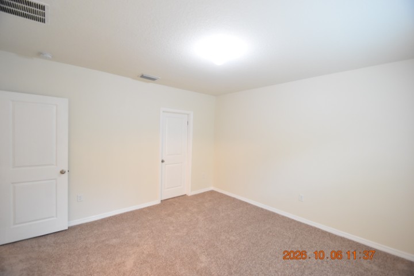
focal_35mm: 15
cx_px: 207
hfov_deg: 100.4
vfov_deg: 77.3
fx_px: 172
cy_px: 138
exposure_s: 1/60
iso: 1800
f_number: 3.5
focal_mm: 10
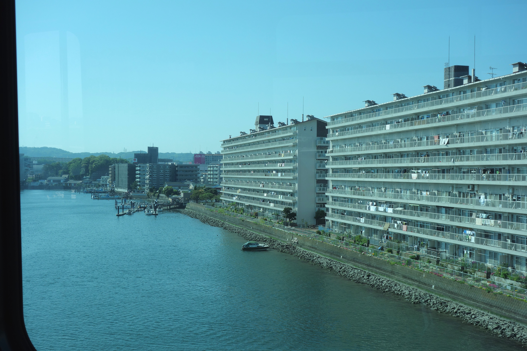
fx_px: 629
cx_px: 264
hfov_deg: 45.4
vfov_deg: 31.2
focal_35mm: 43
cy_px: 176
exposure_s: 1/320
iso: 125
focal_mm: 16.01
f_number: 5.6
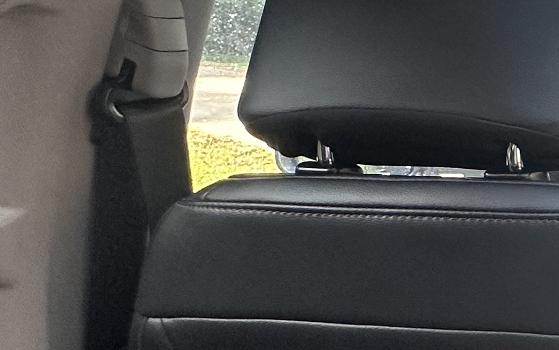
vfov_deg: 22.2
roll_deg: -0.5
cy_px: 103
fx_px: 884
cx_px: 906
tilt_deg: -6.7
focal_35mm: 58
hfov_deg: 24.3
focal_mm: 2.22
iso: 200
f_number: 2.2
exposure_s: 1/99
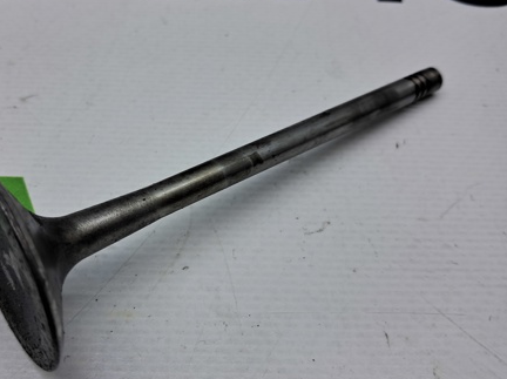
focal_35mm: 40
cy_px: 190
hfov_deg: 46.6
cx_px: 204
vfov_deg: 35.9
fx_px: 585
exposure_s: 1/100
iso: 50
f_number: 1.8
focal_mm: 4
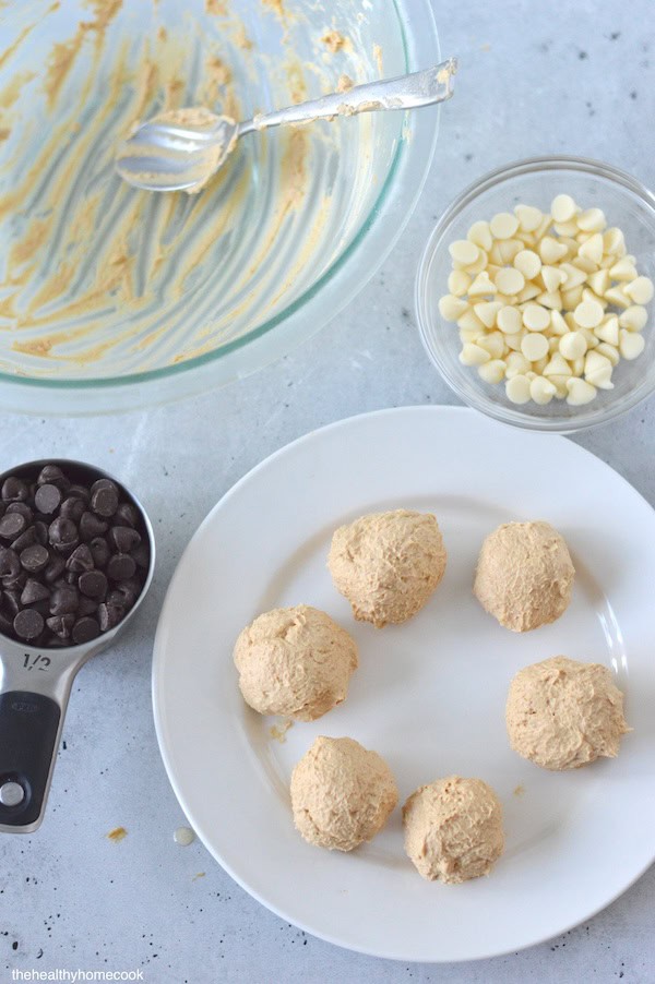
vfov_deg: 27.0
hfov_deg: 18.2
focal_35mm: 75
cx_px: 328
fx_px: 2050
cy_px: 492
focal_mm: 50
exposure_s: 1/500
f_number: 2.8
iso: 1600
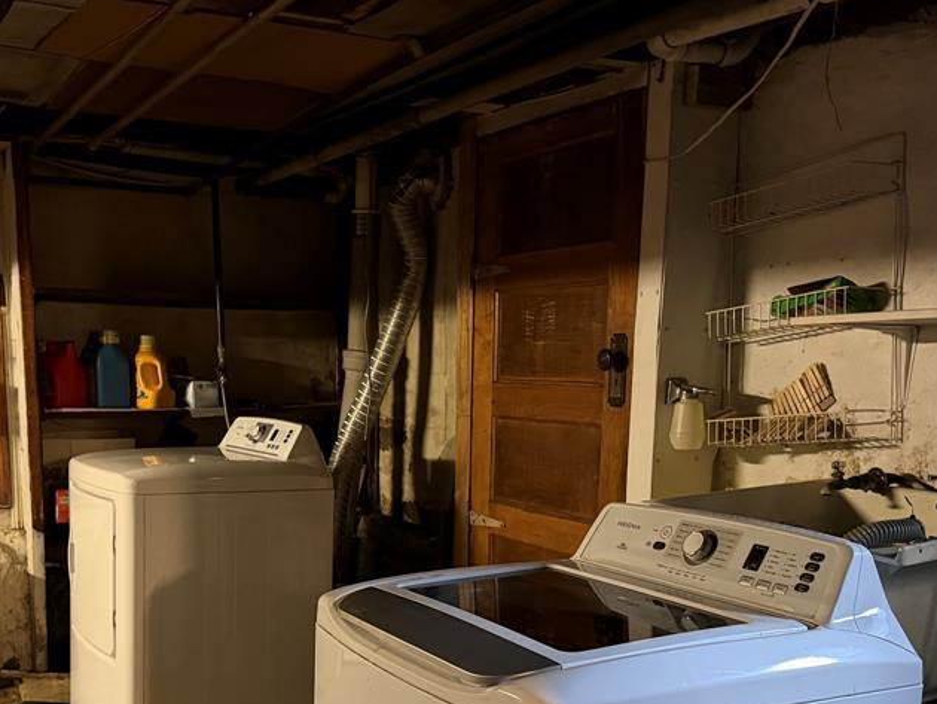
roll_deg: +0.7
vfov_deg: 36.0
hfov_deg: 47.4
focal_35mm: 39
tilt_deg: -9.3
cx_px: 355
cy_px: 524
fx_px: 1056
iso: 800
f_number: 1.78
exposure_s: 1/30
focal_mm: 6.76
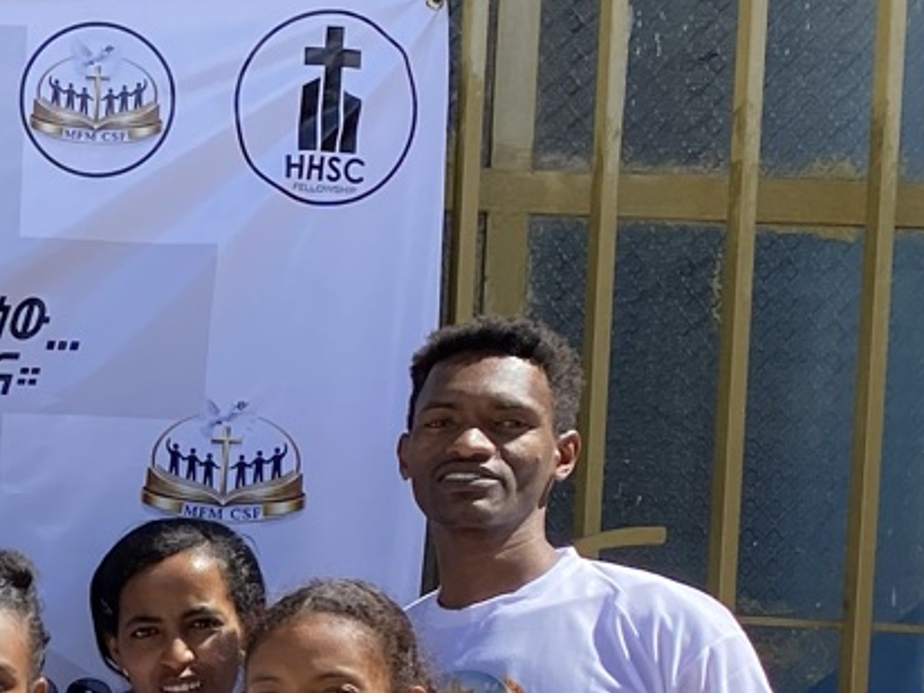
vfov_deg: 14.0
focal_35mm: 101
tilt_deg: -3.4
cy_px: 937
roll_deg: -1.3
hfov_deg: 16.6
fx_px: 2696
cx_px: -686
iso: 32
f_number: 1.8
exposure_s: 1/1585
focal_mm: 4.25
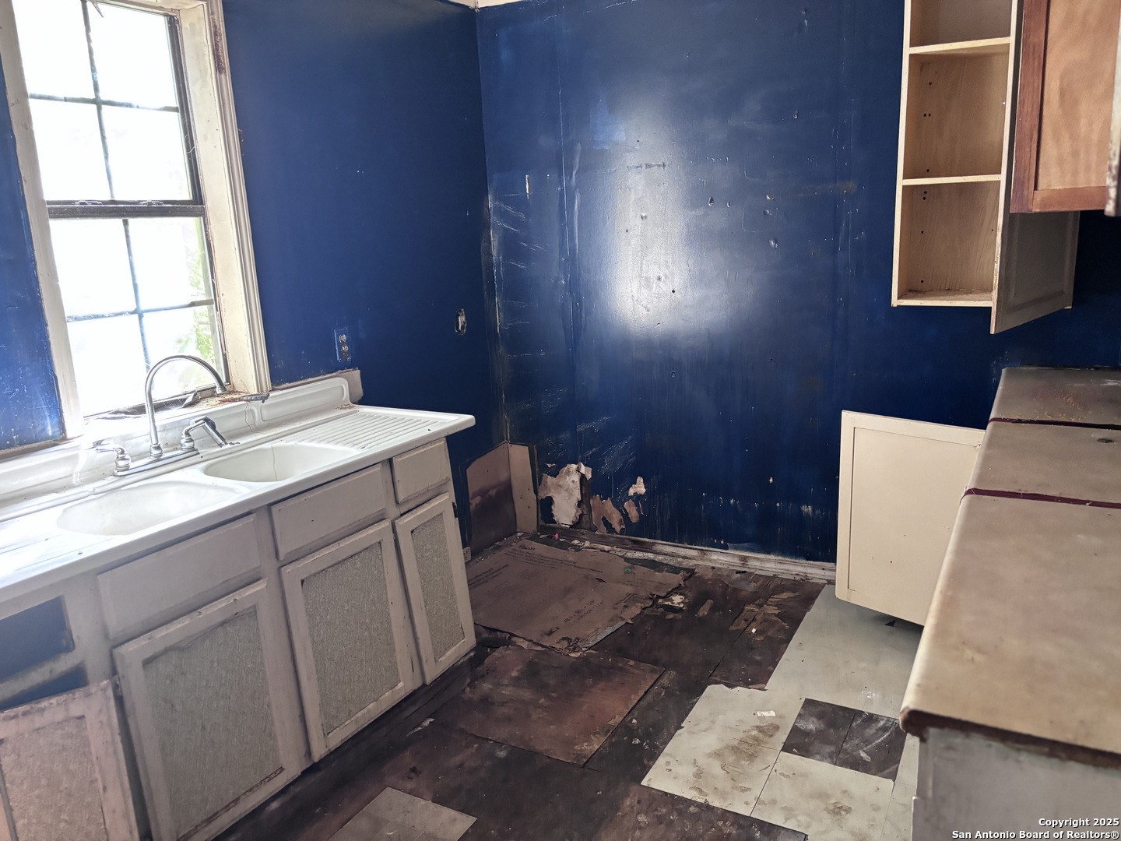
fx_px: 842
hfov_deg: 67.3
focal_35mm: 26
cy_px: 420
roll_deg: +2.1
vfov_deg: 53.1
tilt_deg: -12.5
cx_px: 560
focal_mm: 5.96
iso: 500
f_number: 1.6
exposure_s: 1/60
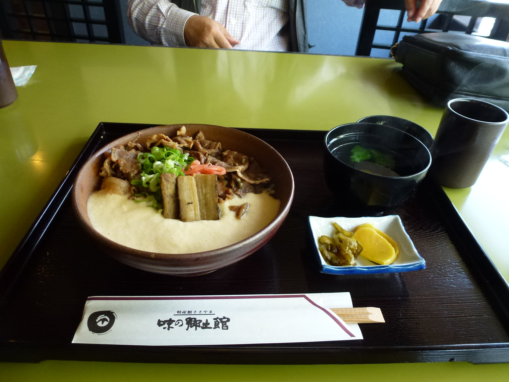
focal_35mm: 24
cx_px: 254
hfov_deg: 71.6
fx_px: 353
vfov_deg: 56.8
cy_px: 191
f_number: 3.3
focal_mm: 4.3
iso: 250
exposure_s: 1/60
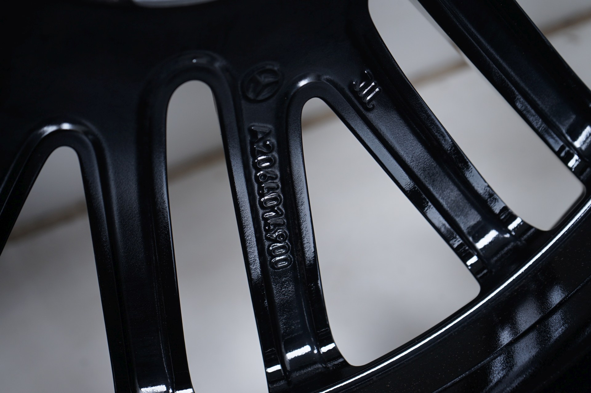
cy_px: 196
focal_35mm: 58
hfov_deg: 34.5
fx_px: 951
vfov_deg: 23.3
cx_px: 296
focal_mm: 58
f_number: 7.1
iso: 250
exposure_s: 1/125
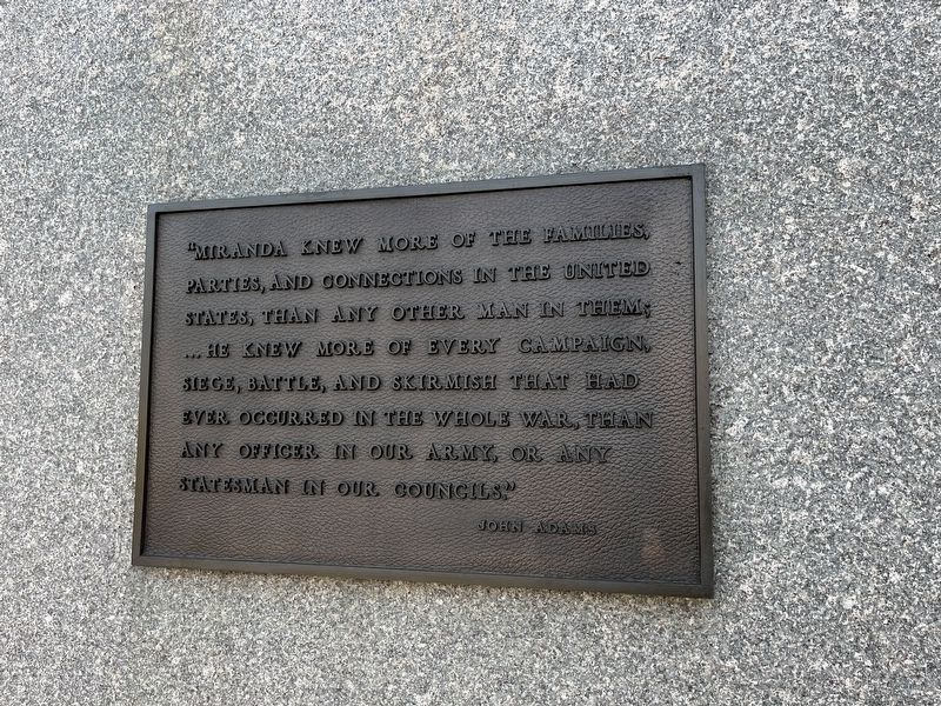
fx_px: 707
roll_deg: +0.0
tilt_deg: +5.9
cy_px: 353
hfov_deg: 67.3
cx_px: 470
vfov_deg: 53.1
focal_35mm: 26
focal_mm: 5.1
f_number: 1.6
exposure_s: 1/149
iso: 32
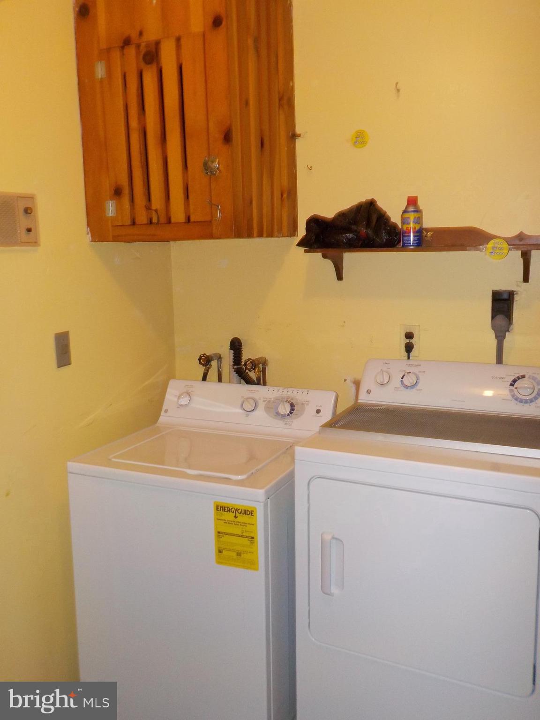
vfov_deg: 60.0
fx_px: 624
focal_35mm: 30
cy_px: 360
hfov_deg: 46.8
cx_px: 270
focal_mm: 4.1
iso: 200
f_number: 3.3
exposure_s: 1/30
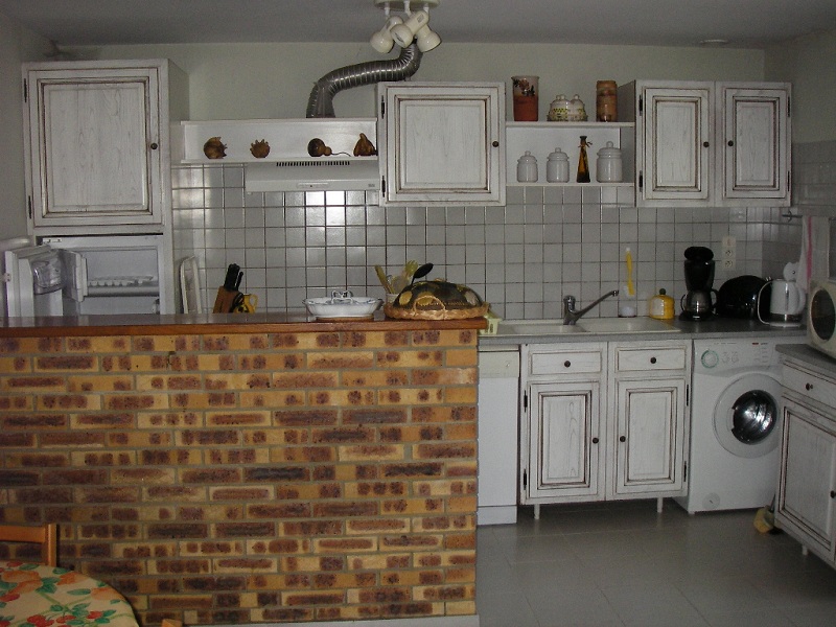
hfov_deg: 49.0
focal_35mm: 38
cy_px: 314
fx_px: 918
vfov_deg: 37.7
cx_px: 418
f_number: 3.3
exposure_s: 1/30
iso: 100
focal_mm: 6.3
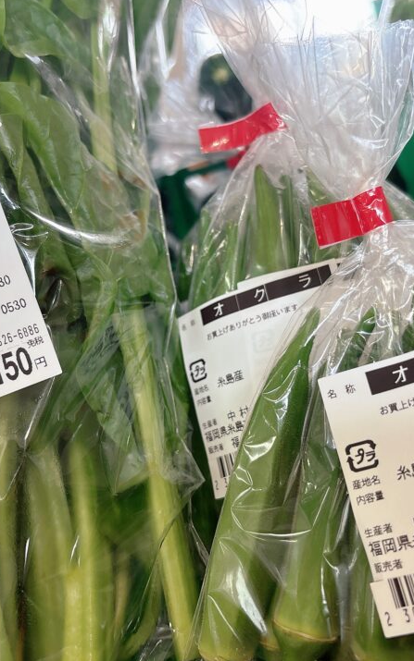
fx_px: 668
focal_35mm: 37
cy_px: 330
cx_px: 194
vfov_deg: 52.7
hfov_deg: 34.4
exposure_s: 1/120
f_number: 1.6
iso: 100
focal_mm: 5.96
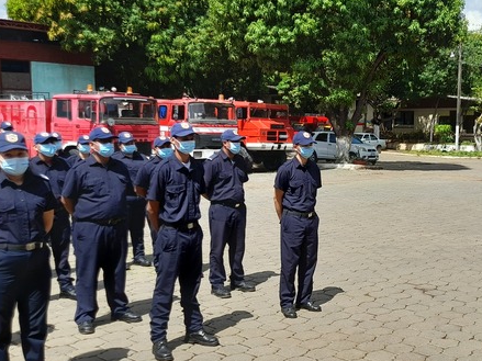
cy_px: 190
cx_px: 385
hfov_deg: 38.9
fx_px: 654
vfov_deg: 30.9
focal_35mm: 47
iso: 20
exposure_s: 1/683
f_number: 2
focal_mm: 4.6
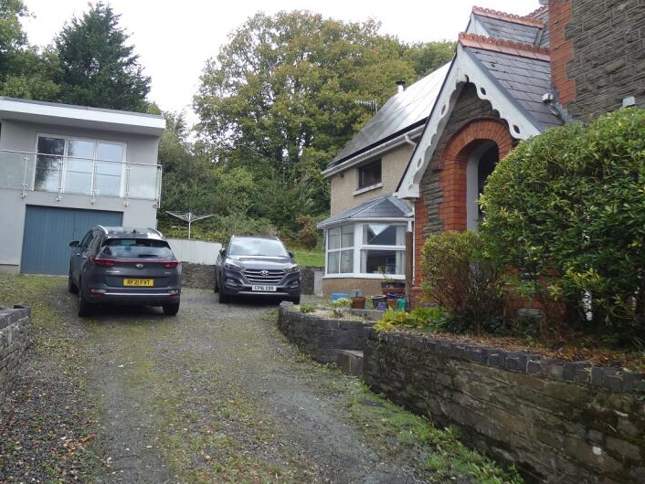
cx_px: 233
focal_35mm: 29
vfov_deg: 48.2
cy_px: 221
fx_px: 541
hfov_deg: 60.6
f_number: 2.8
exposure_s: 1/200
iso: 80
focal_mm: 3.6
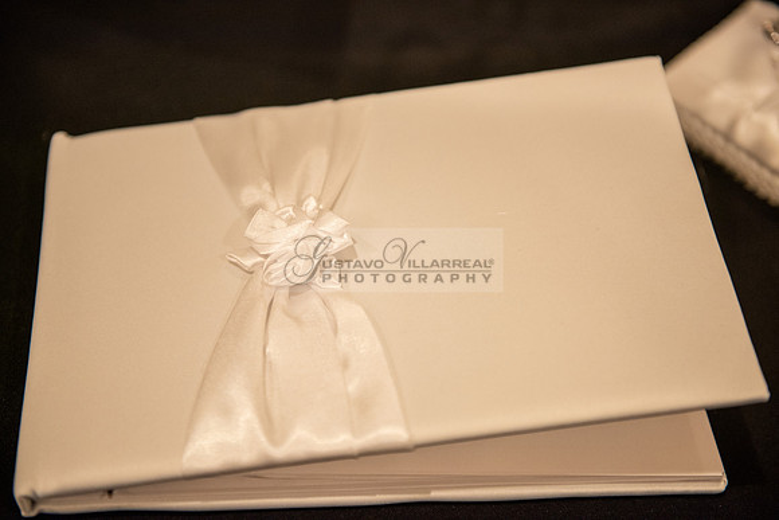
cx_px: 390
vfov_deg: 23.4
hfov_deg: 34.5
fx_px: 1255
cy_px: 260
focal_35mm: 58
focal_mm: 58
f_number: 2.8
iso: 1600
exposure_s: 1/125
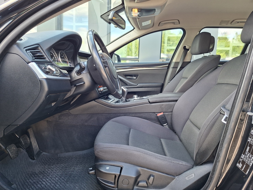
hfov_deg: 73.9
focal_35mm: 23
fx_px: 168
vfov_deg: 58.9
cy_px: 95
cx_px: 126
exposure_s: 1/100
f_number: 1.8
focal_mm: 5.54
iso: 80
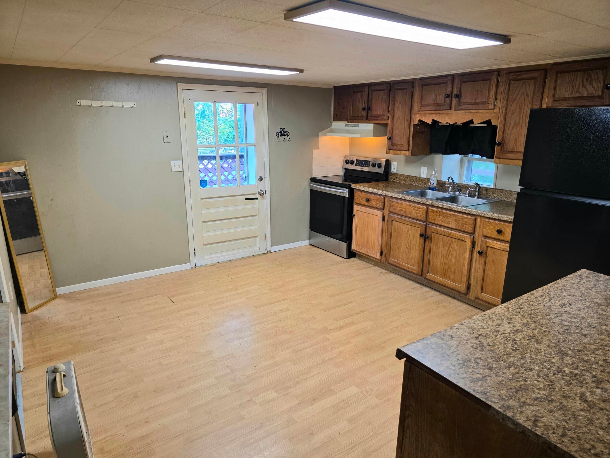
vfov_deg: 58.9
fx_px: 405
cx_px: 305
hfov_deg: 73.9
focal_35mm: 23
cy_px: 229
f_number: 1.7
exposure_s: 1/120
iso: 125
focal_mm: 6.3
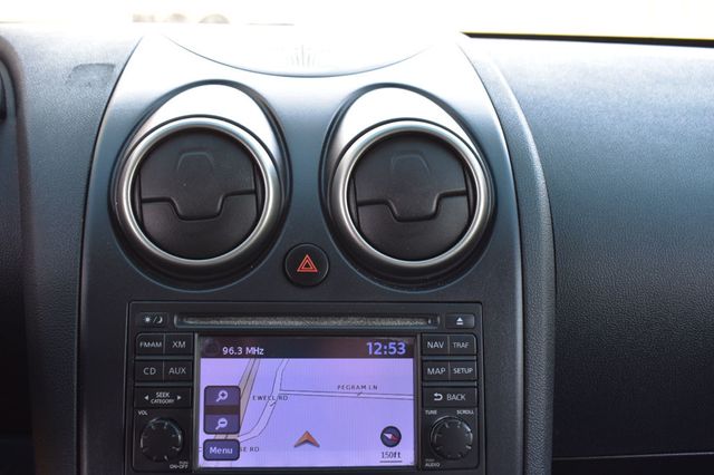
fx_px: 862
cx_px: 357
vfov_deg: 30.8
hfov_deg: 45.0
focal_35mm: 44
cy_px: 238
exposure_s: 1/25
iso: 400
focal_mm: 29
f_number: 7.1
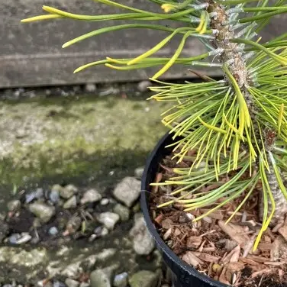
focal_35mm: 66
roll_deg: +0.1
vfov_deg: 25.8
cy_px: 70
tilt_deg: -33.7
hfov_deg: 25.2
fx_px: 619
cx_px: 266
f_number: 1.6
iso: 50
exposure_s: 1/392
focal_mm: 5.1
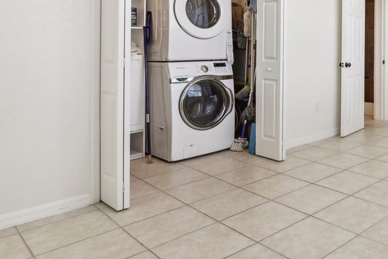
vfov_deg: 38.3
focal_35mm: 33
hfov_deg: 48.9
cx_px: 371
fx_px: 356
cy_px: 48
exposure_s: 1/13
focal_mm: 15
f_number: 9
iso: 400
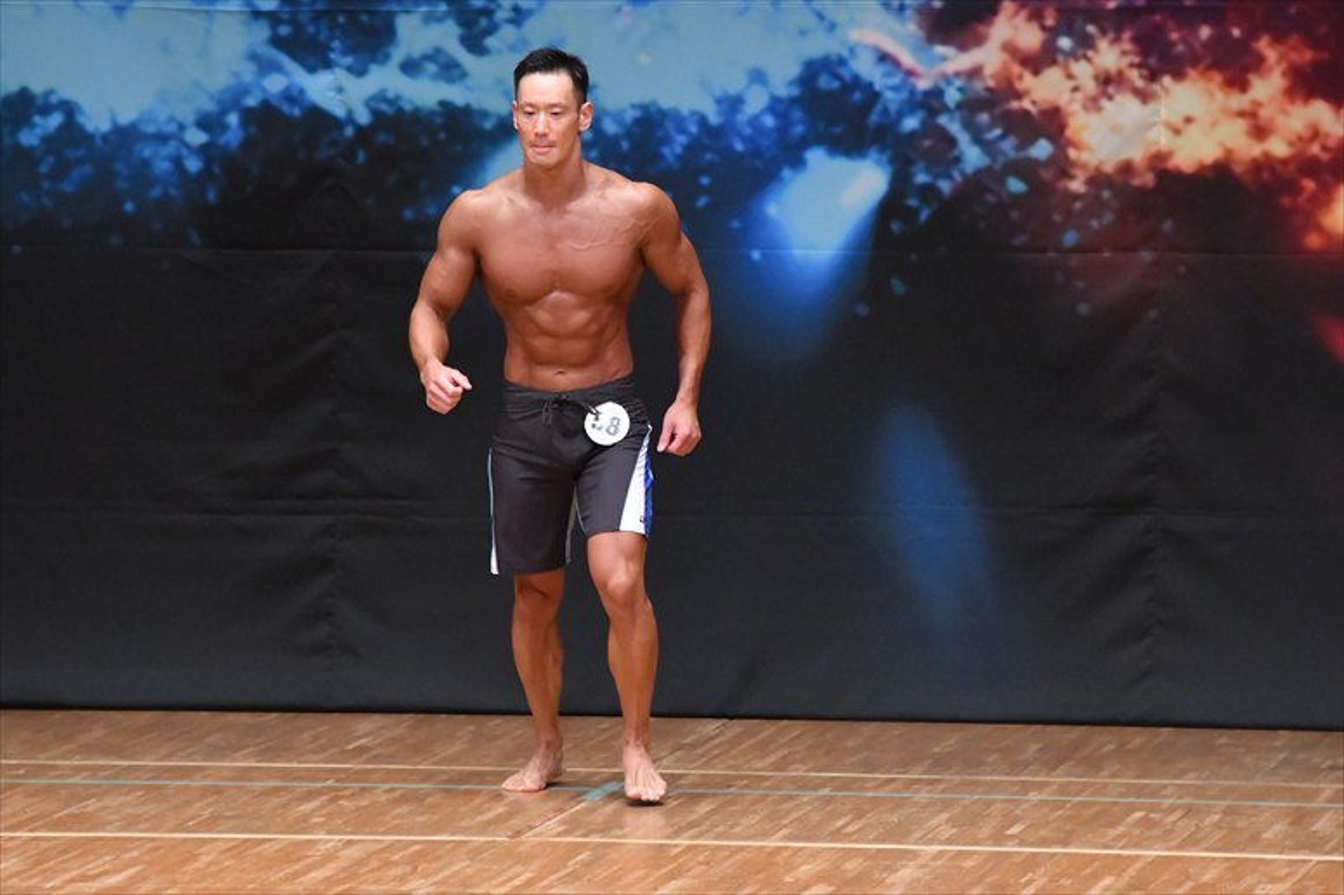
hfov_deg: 6.5
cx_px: 672
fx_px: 11754
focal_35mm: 315
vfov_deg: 4.4
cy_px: 448
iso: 8000
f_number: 5.6
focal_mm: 210
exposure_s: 1/400
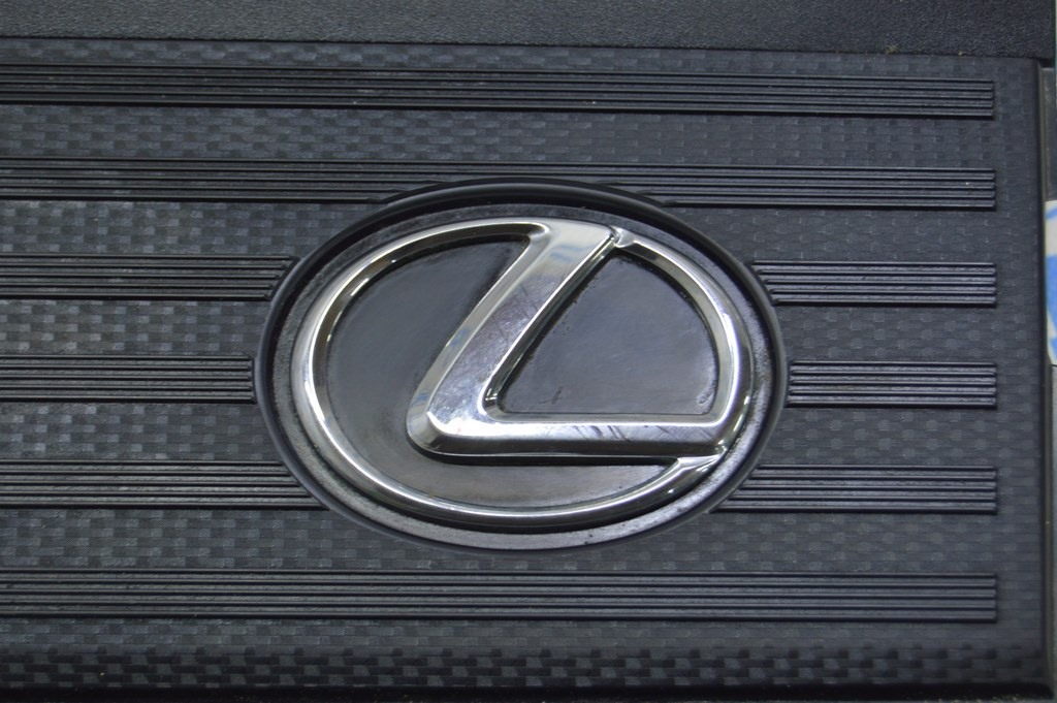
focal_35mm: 75
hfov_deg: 27.0
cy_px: 352
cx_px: 528
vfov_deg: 18.2
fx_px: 2200
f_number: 5.6
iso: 400
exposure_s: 1/20
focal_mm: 50
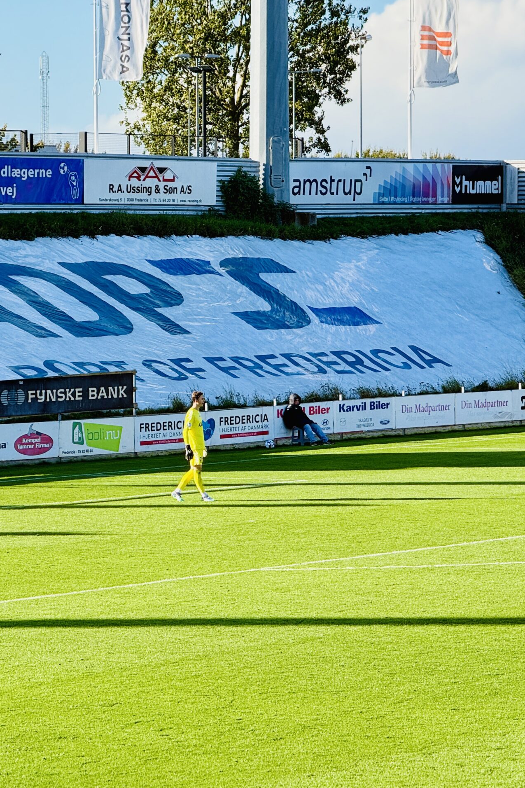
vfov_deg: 12.3
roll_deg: -0.1
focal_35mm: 167
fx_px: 3654
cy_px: 393
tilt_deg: -2.4
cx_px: 244
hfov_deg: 8.2
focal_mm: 15.66
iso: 50
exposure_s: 1/649
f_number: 2.8
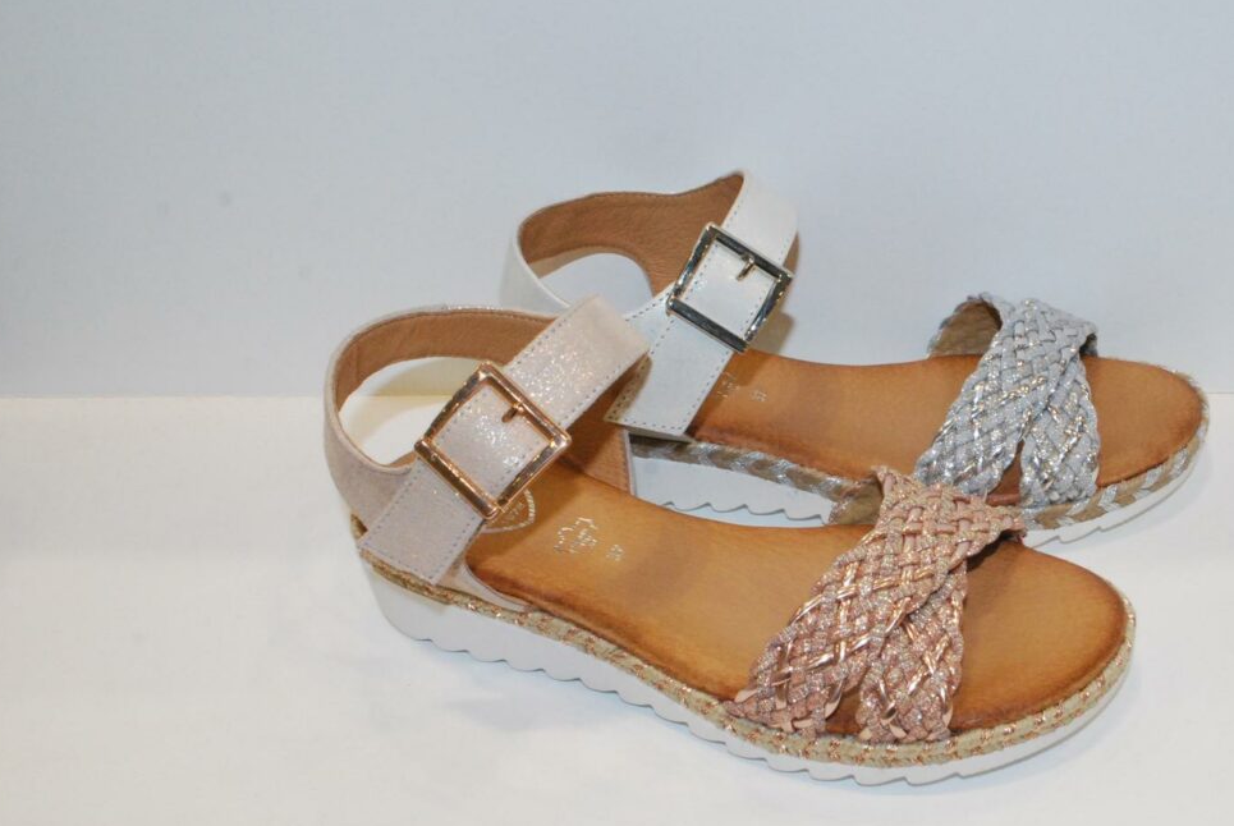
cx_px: 841
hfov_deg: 42.0
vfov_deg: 29.3
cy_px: 465
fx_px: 1579
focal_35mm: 46
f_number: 13
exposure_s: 1/200
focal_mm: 22
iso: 1600
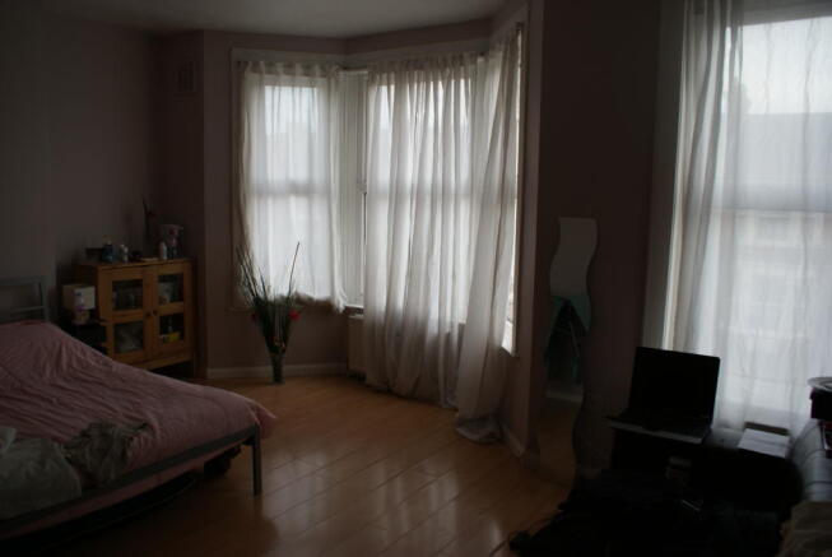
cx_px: 416
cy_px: 278
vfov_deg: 48.0
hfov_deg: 67.3
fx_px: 625
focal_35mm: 27
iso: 100
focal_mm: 18
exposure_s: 1/40
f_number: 4.5
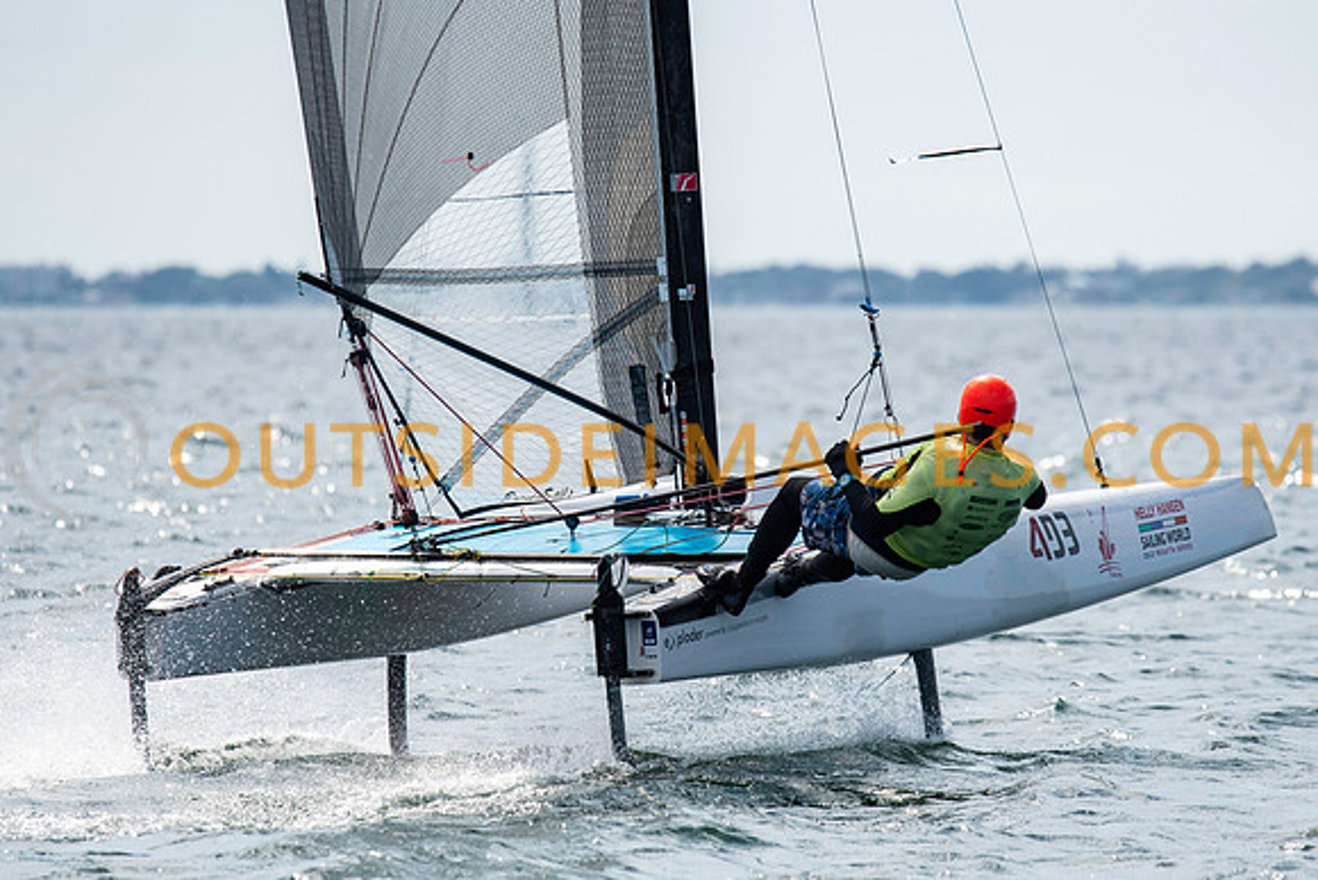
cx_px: 659
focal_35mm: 466
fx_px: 17056
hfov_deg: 4.4
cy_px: 440
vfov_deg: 3.0
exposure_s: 1/6400
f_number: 5
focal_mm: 300
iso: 400
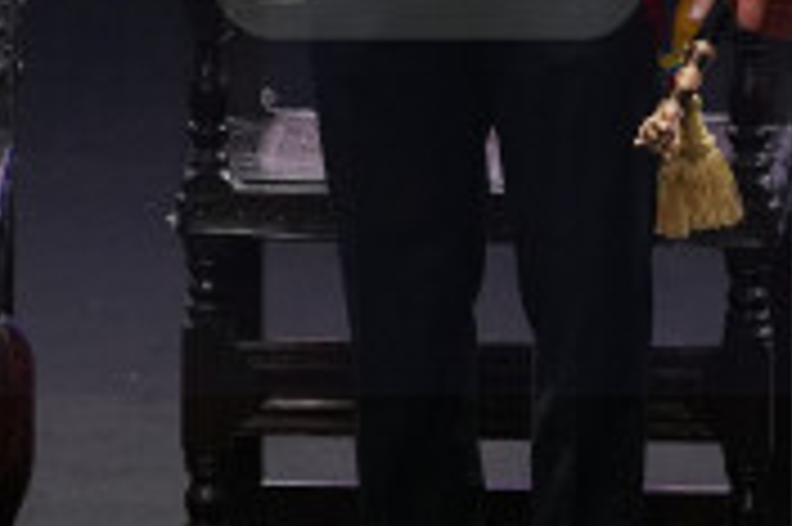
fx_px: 25584
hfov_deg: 1.8
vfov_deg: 1.2
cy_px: -690
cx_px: 432
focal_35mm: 1164
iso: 4000
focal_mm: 200
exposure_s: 1/500
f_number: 2.8
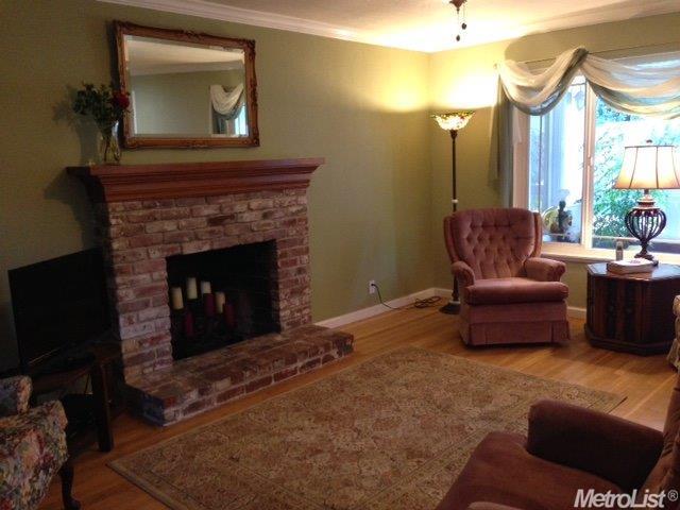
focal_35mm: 33
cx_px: 340
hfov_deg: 55.4
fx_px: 648
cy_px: 255
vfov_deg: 42.9
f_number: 2.4
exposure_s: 1/20
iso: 250
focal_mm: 4.12
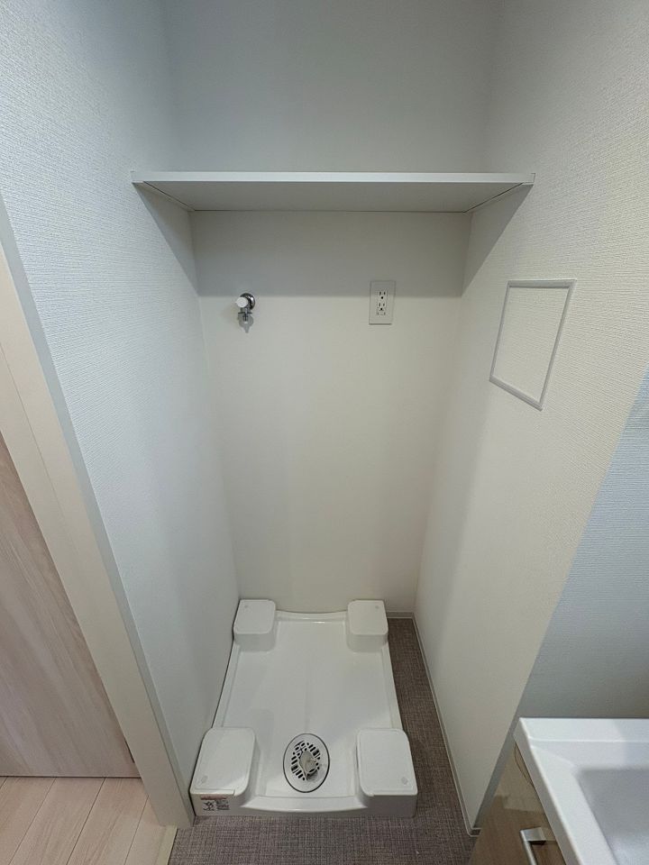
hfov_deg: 85.7
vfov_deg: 102.1
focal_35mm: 14
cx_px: 324
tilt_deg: -23.6
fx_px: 350
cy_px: 432
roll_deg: -0.4
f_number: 2.2
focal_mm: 2.22
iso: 125
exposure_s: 1/100
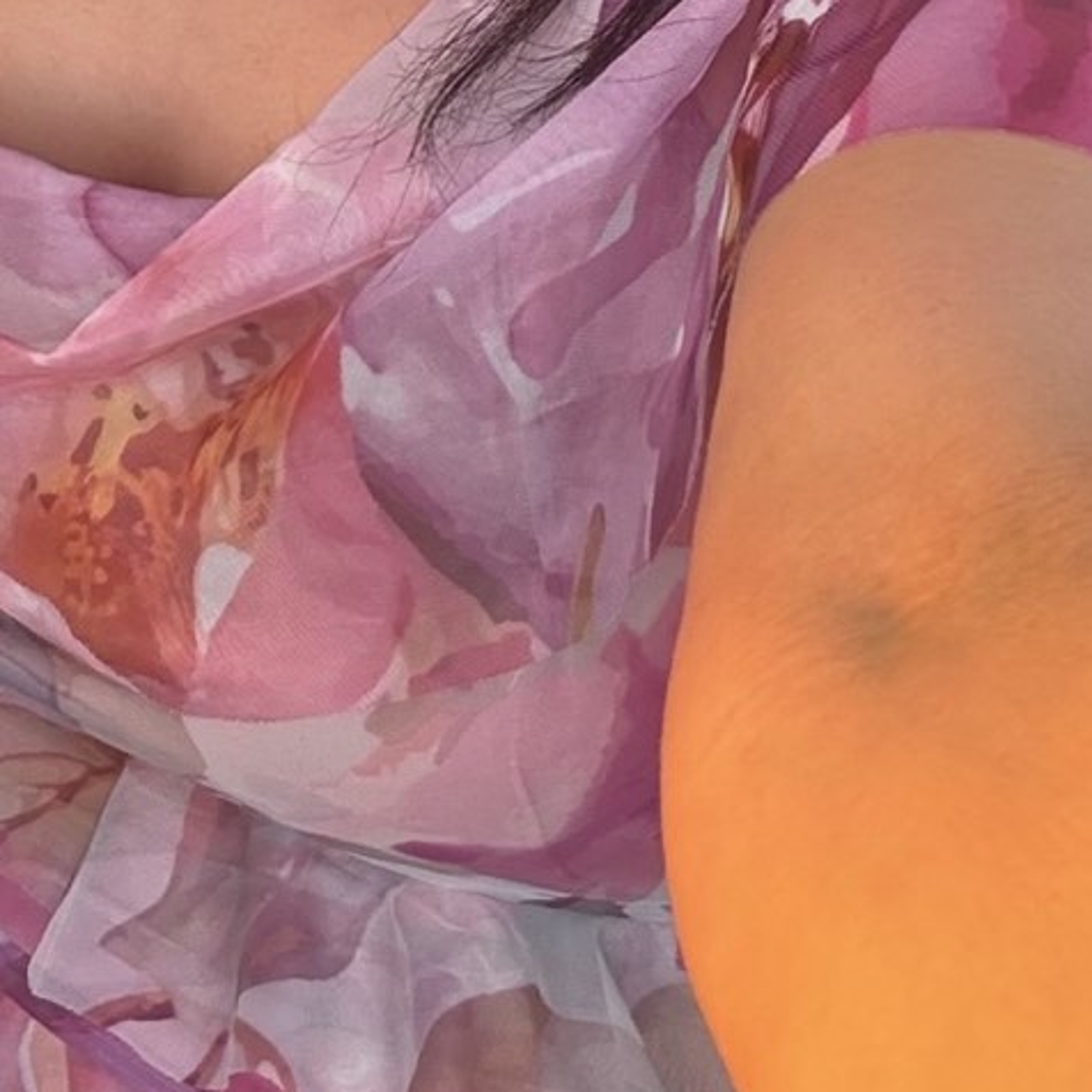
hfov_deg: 22.2
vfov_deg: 20.4
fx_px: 2784
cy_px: -305
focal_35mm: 78
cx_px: 617
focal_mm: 2.69
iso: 80
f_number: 1.9
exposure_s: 1/121
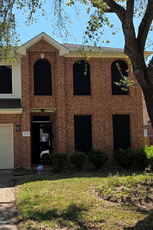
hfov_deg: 32.6
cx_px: 35
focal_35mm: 40
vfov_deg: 48.3
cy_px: 129
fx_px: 255
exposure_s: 1/3109
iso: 80
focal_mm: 6.3
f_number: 1.7
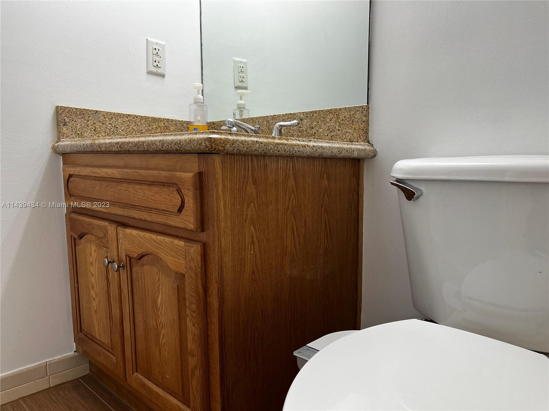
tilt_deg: -6.8
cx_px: 274
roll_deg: +0.2
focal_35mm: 26
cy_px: 206
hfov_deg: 67.3
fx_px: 412
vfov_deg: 53.1
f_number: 1.6
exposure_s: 1/120
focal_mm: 5.1
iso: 80
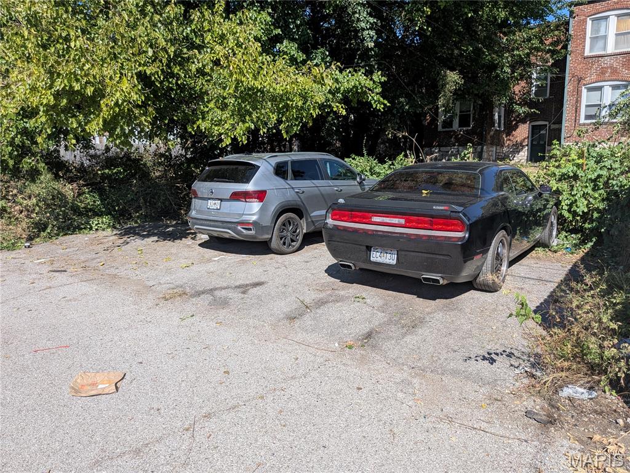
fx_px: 437
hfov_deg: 71.6
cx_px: 315
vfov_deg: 56.8
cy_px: 236
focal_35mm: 24
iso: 31
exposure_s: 1/9346
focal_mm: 4.53
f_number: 1.7
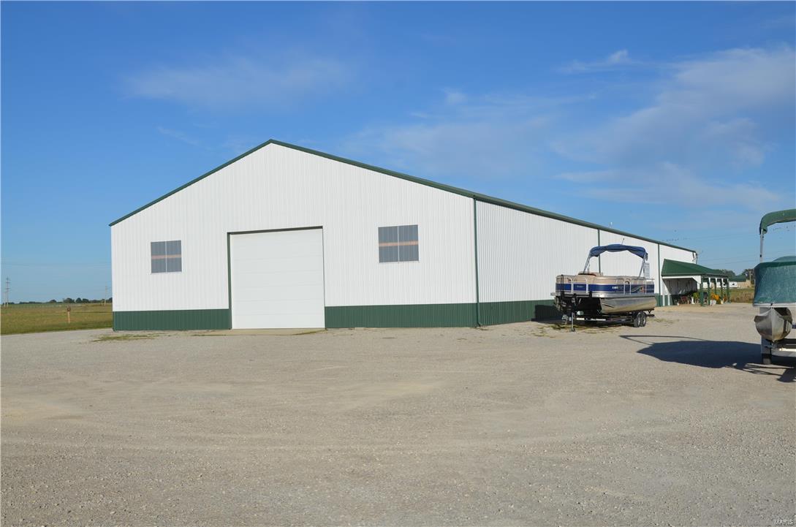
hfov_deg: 46.5
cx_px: 398
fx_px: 927
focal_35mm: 42
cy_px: 264
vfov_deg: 31.7
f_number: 9
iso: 100
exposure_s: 1/400
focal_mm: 28
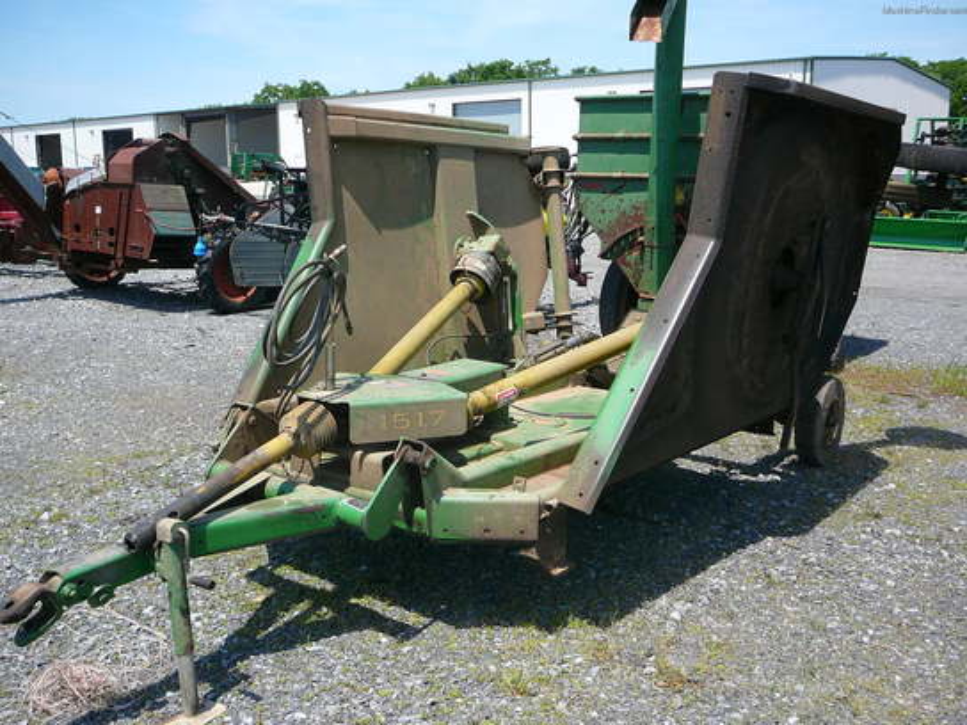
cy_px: 362
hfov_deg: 52.6
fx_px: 978
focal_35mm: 35
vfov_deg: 40.7
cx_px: 484
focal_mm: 5.2
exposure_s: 1/800
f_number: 2.8
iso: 80
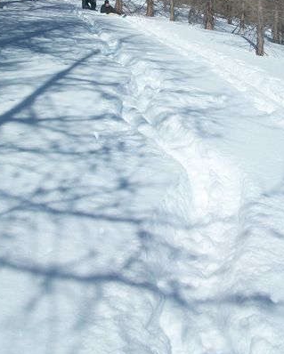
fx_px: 525
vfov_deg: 36.6
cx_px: 174
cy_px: 98
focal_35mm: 50
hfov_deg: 30.2
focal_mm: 5.7
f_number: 5.5
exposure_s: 1/1000
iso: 80
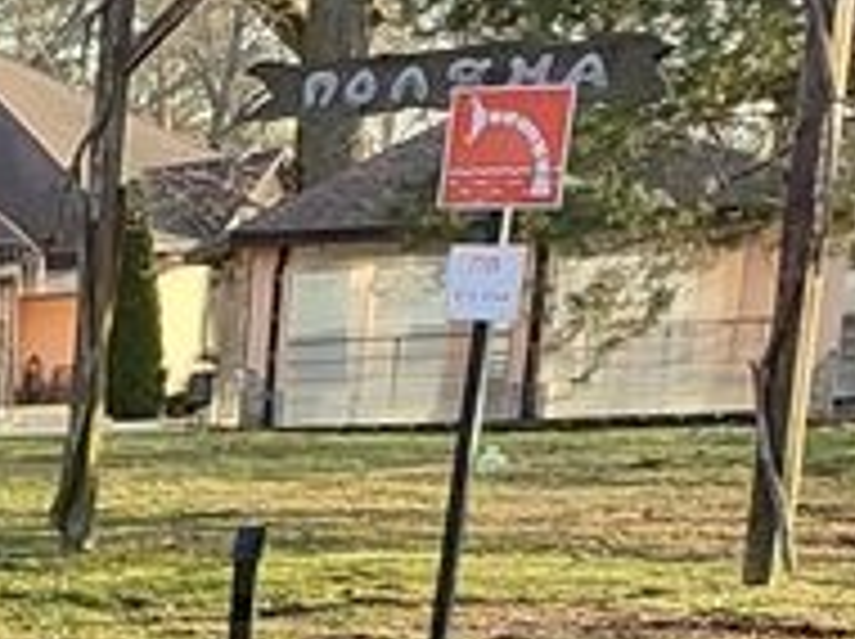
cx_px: -1750
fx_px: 3898
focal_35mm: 158
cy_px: 1390
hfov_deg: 9.6
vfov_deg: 8.7
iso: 50
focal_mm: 5.95
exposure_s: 1/239
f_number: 1.89
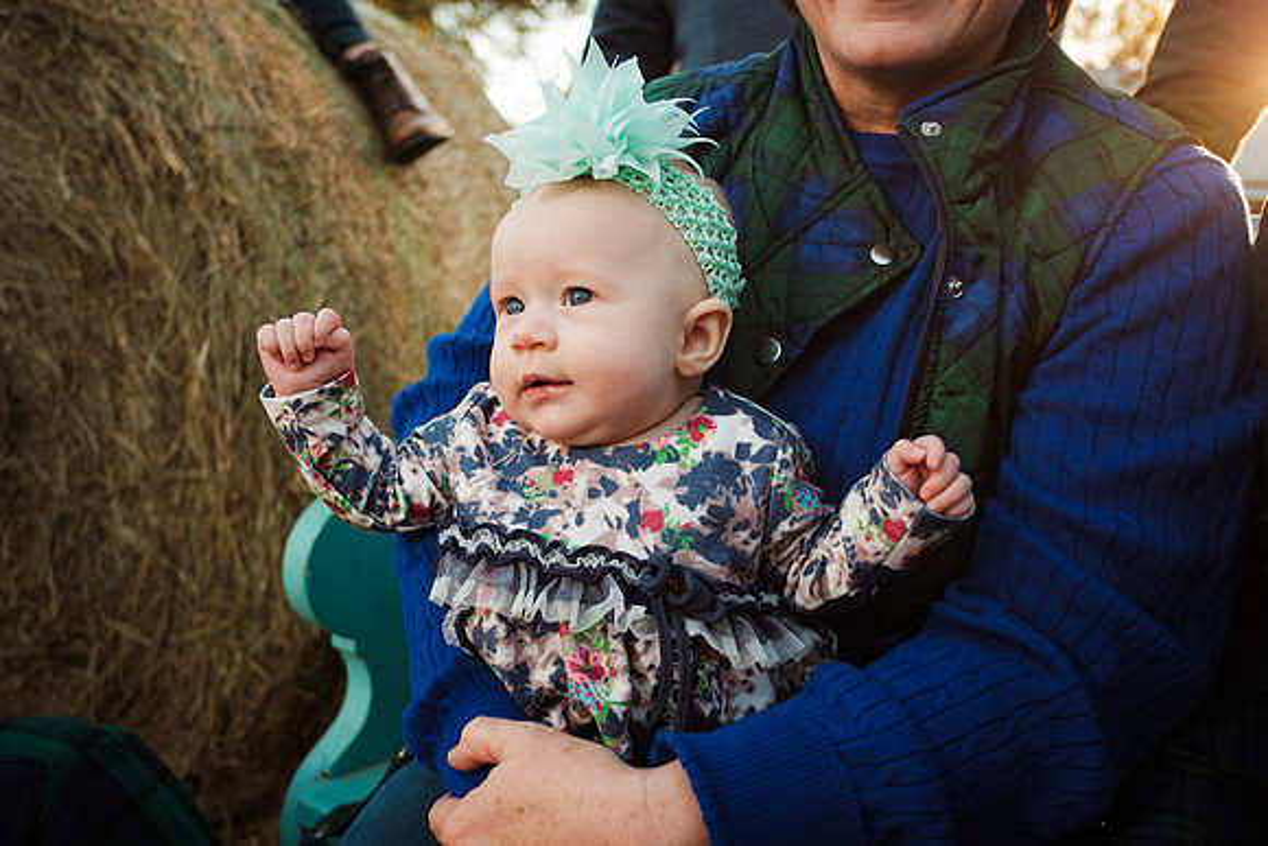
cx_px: 634
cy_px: 423
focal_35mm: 27
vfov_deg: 48.0
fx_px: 951
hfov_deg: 67.4
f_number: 2.8
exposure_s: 1/250
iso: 200
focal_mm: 18
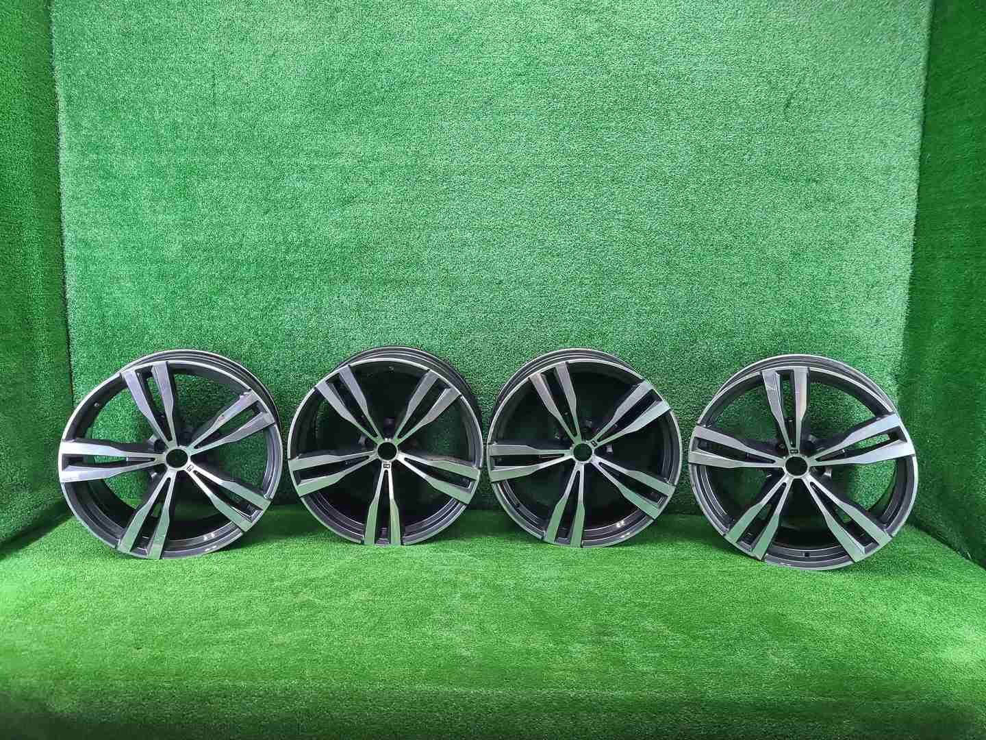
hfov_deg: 67.3
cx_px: 493
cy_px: 370
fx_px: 741
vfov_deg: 53.1
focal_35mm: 26
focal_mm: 5.4
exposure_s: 1/50
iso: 230
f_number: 1.8
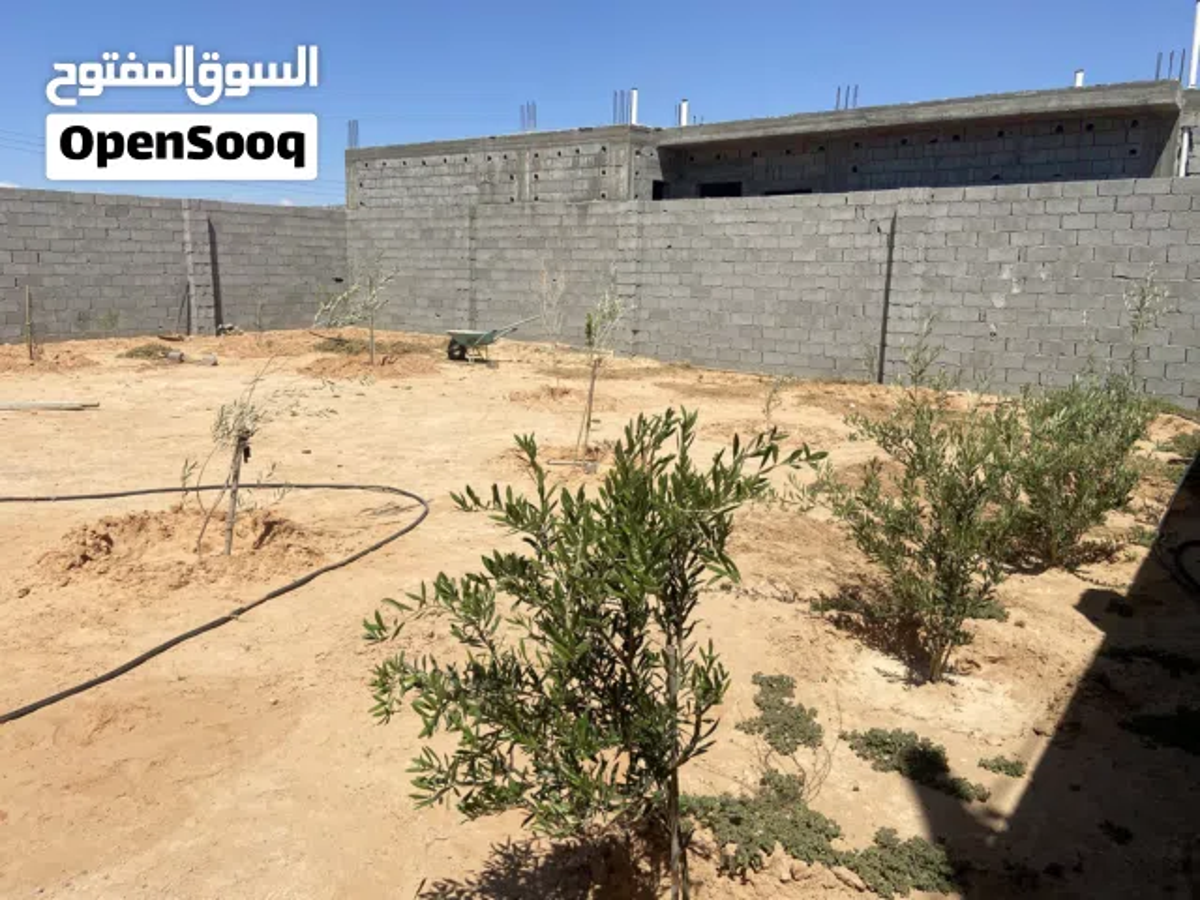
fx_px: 901
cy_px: 450
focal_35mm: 26
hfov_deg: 67.3
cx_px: 600
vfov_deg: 53.1
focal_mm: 4.25
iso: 32
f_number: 1.8
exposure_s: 1/5495
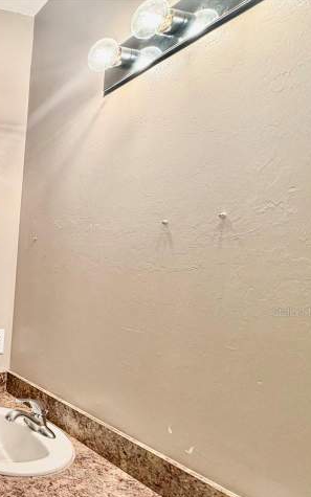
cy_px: 312
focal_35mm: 25
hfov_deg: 34.4
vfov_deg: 71.3
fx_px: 339
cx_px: -96
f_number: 2.2
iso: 200
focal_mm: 2.22
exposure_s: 1/60
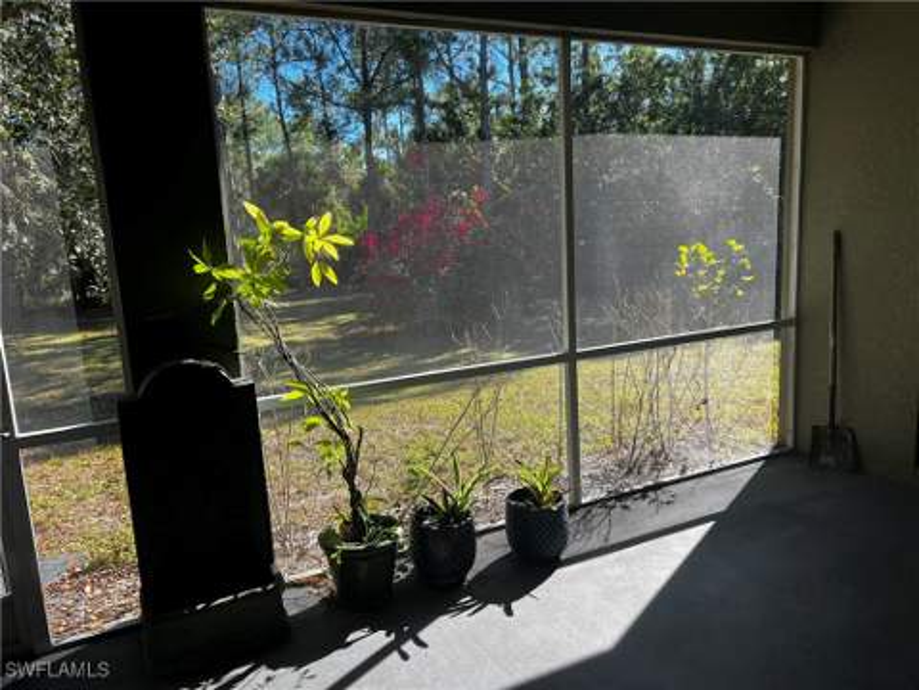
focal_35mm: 26
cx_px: 460
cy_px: 345
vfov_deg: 53.1
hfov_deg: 67.3
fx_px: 690
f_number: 1.5
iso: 50
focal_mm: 5.7
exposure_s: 1/639
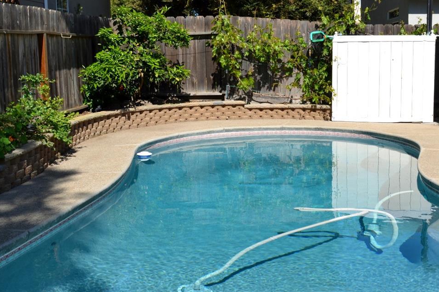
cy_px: 123
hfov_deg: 41.7
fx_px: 573
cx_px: 267
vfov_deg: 28.6
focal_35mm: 47
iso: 100
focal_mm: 20
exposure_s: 1/200
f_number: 10
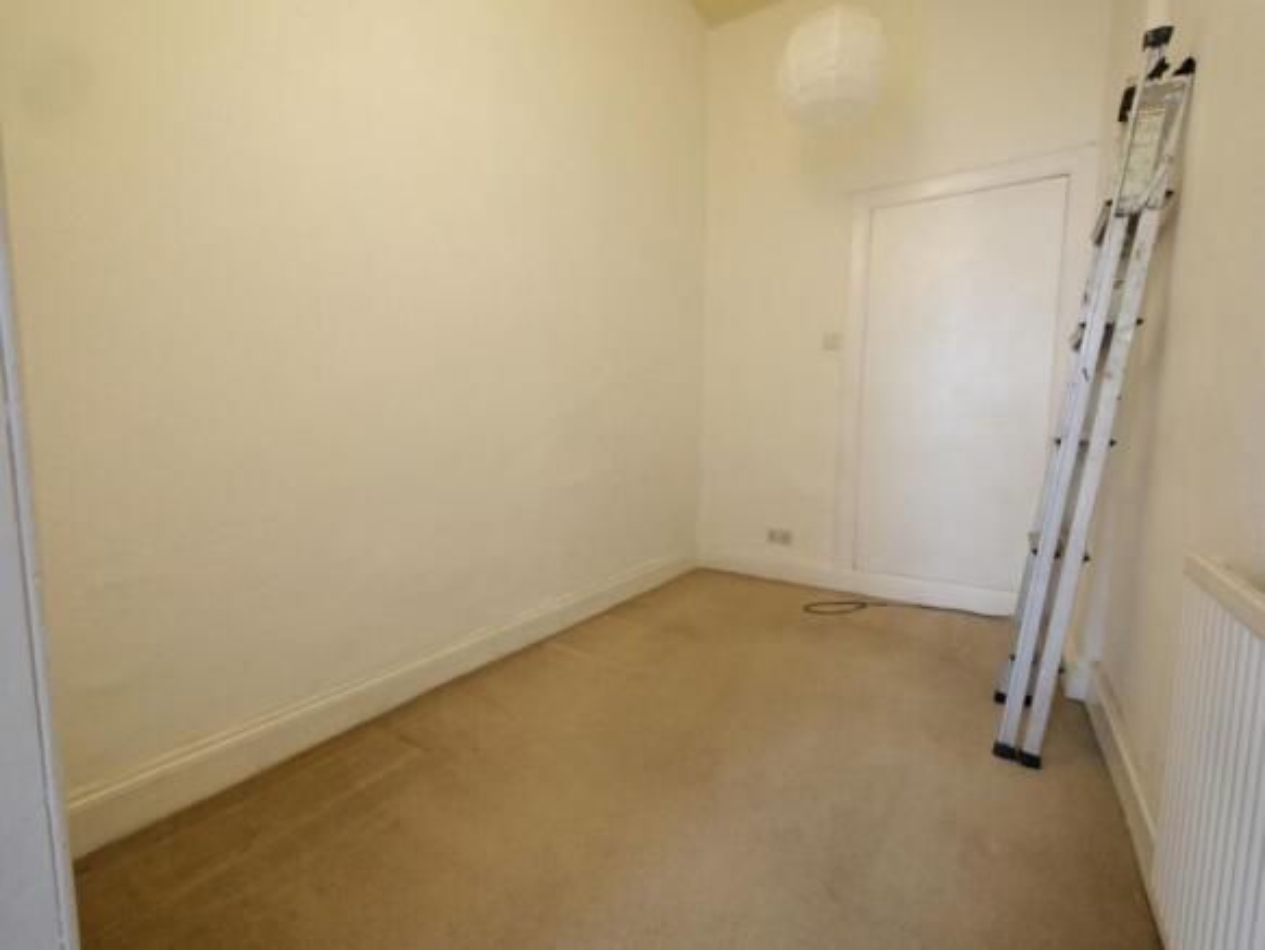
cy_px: 475
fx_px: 585
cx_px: 632
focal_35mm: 16
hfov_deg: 94.5
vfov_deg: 78.1
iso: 3200
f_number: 4
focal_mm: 8
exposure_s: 1/50
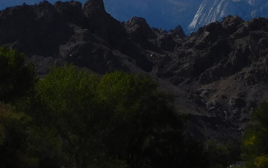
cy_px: -159
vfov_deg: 6.0
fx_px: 1571
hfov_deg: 9.7
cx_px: 27
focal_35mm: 215
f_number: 8.8
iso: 125
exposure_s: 1/800
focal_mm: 11.1
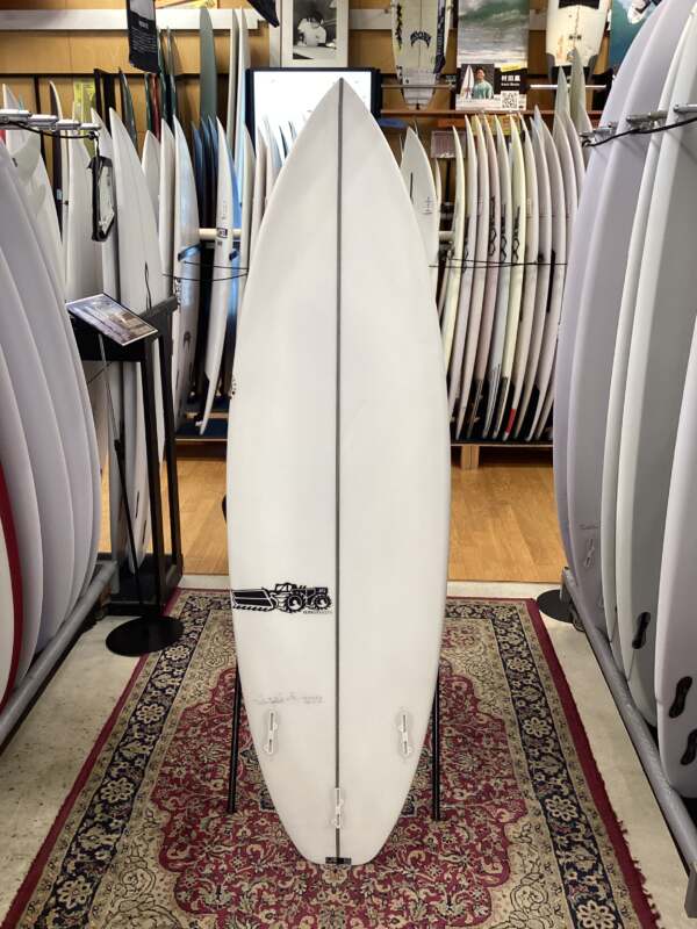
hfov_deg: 45.4
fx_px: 832
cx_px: 348
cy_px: 464
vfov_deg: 58.4
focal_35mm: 31
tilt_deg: -19.5
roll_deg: -0.1
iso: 80
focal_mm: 3.3
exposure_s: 1/50
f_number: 2.4
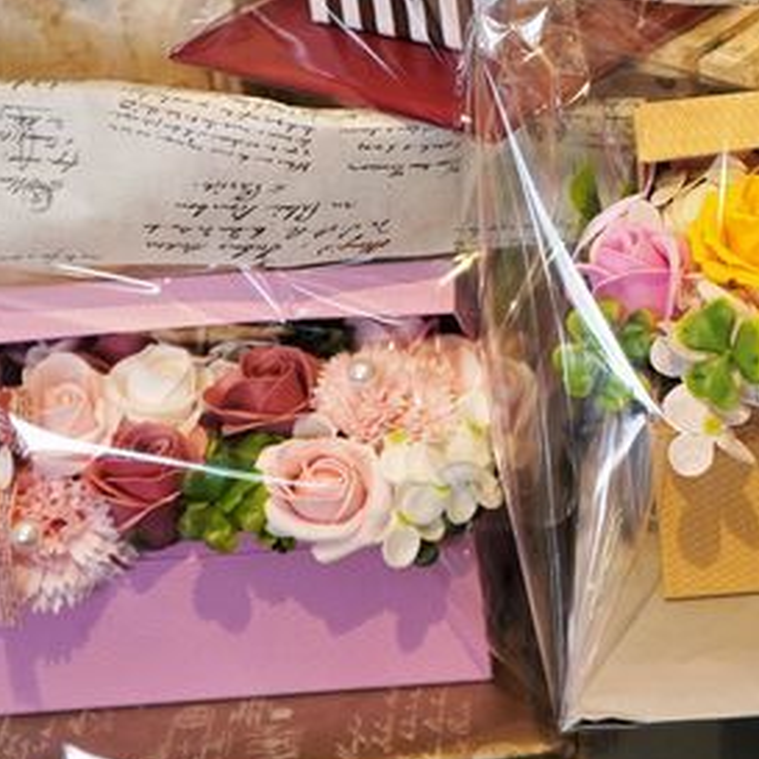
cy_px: 175
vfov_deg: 15.0
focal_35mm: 116
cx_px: 984
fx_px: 2878
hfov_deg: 14.4
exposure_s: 1/160
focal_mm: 31
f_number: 4
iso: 500
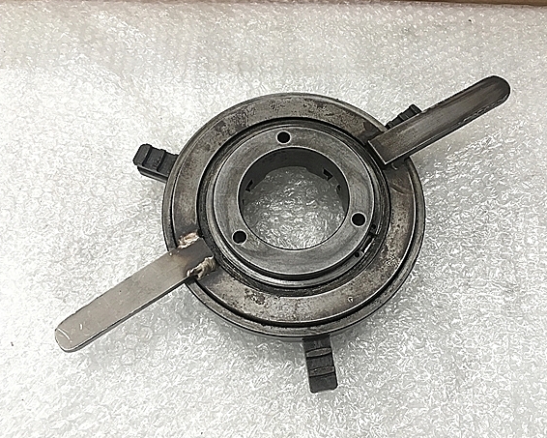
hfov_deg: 55.6
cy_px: 221
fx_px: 518
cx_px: 291
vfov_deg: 45.8
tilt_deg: -67.6
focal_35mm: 32
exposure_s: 1/30
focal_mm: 4.15
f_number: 2.2
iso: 80
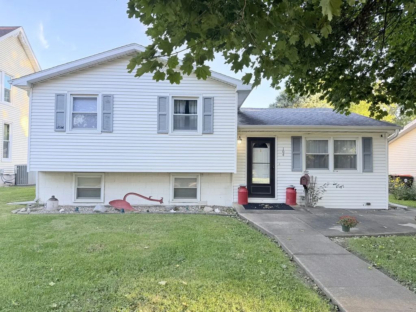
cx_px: 208
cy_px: 156
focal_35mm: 24
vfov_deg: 56.8
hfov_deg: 71.6
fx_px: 288
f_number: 1.78
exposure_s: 1/307
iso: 80
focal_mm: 6.76
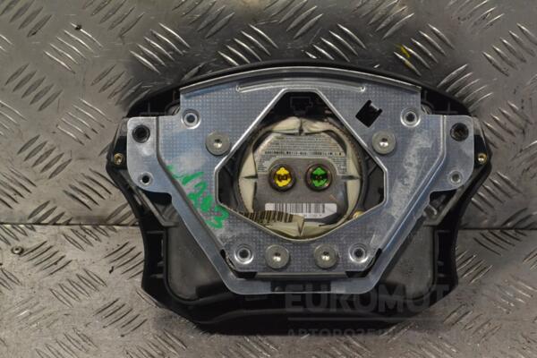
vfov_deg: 16.6
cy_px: 179
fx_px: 1231
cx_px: 268
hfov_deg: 24.6
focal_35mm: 82
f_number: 9
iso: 3200
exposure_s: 1/320
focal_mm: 55
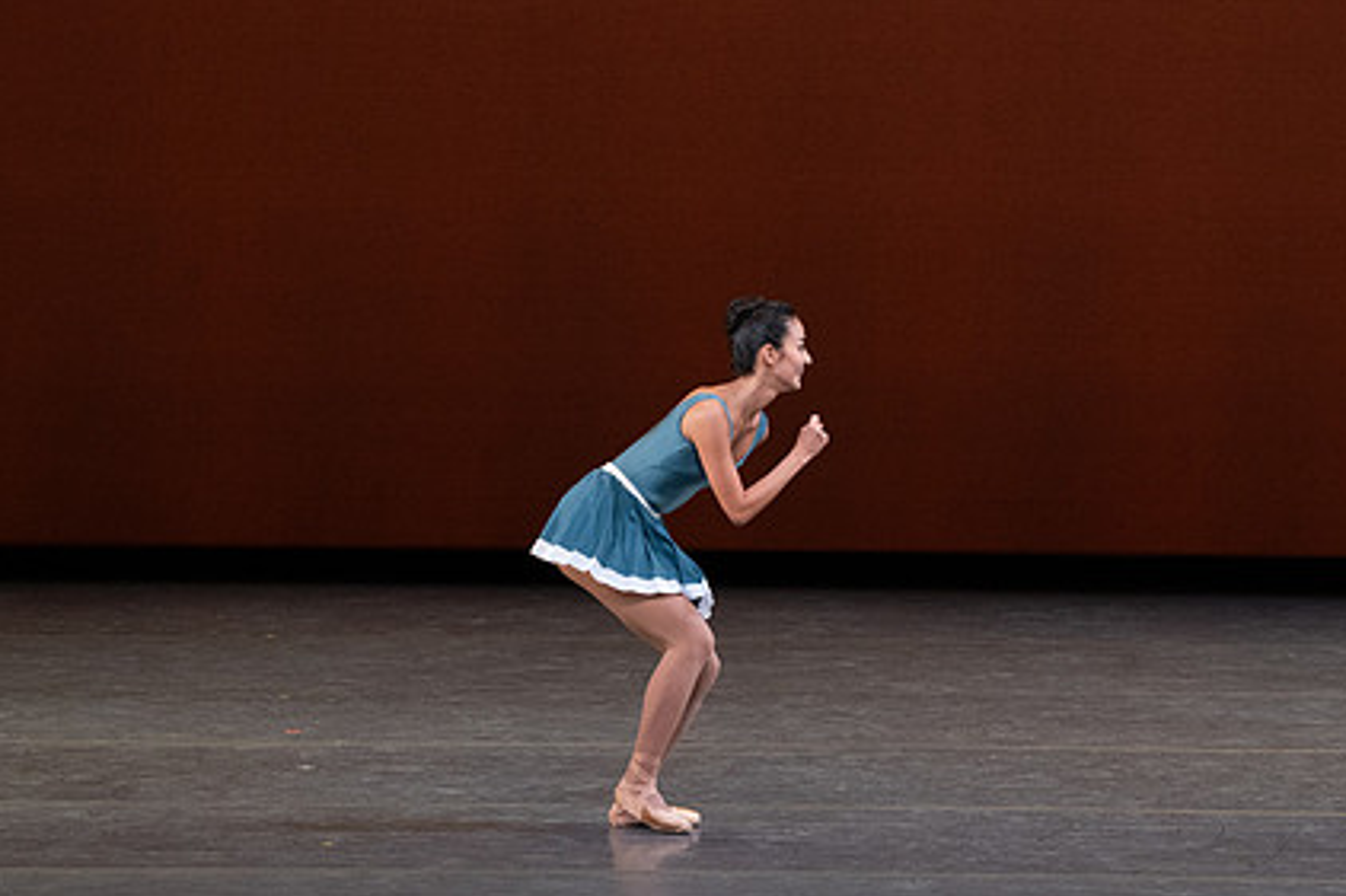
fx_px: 14799
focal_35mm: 396
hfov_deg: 5.2
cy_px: 432
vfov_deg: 3.5
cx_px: 683
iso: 5000
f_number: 9
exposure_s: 1/400
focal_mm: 288
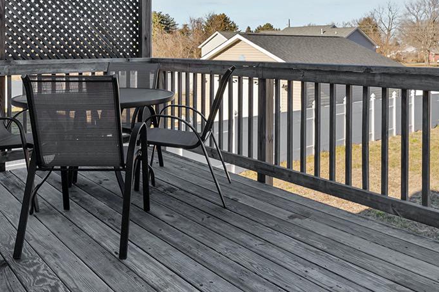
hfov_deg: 54.4
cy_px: 82
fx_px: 427
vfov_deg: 37.1
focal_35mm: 35
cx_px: 222
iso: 100
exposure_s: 1/100
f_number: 8
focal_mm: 15
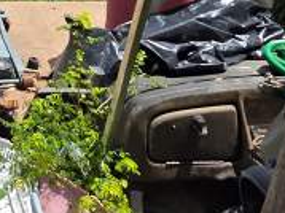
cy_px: -186
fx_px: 477
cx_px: -105
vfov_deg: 18.6
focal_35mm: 58
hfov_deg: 26.8
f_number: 1.9
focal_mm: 2.2
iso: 40
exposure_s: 1/1218
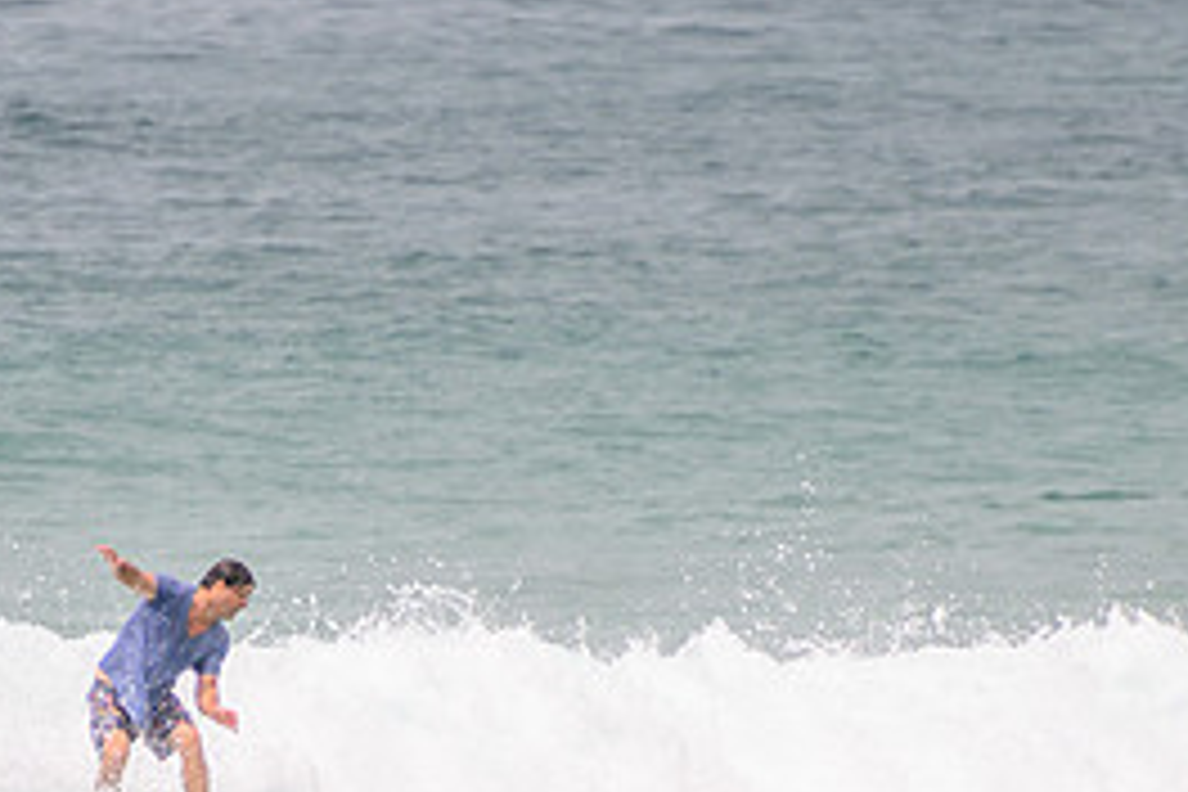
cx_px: 316
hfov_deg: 1.7
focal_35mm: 1208
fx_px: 39861
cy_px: 835
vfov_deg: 1.1
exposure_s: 1/2000
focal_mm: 400
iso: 160
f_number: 5.6
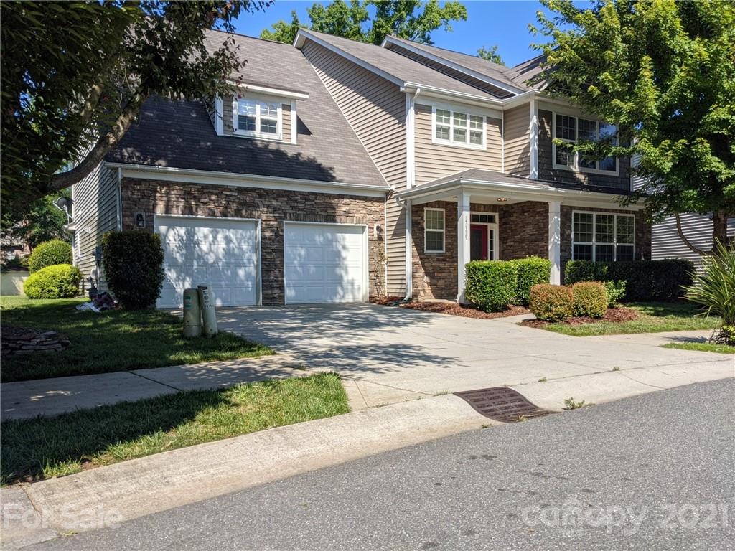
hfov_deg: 65.3
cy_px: 276
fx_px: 573
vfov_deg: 51.4
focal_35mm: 27
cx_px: 368
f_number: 1.73
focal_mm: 4.38
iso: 56
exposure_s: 1/3906
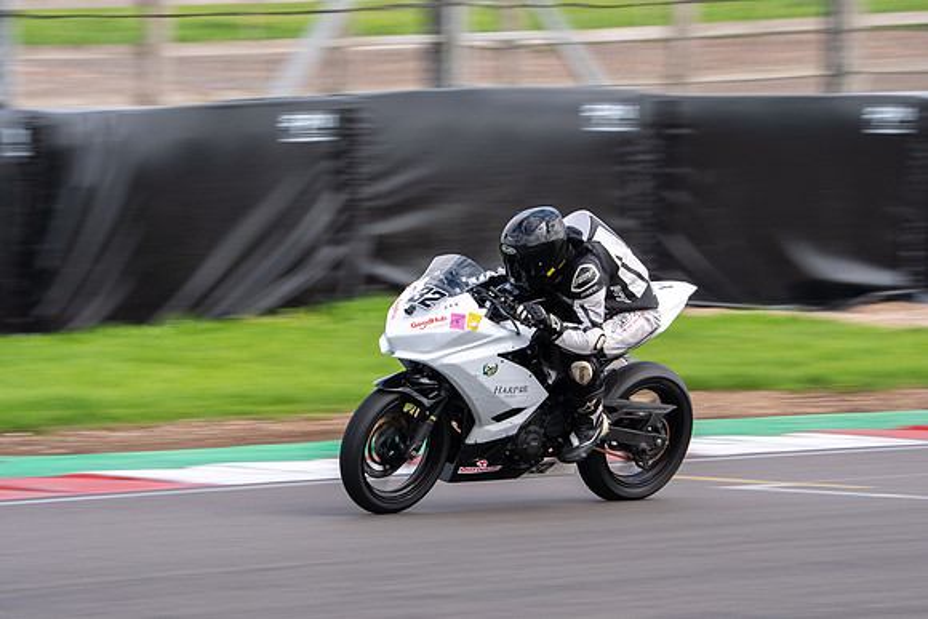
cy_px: 369
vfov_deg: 3.0
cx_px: 512
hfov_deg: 4.5
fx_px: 11727
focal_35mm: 455
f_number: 11
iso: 320
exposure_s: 1/200
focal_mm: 381
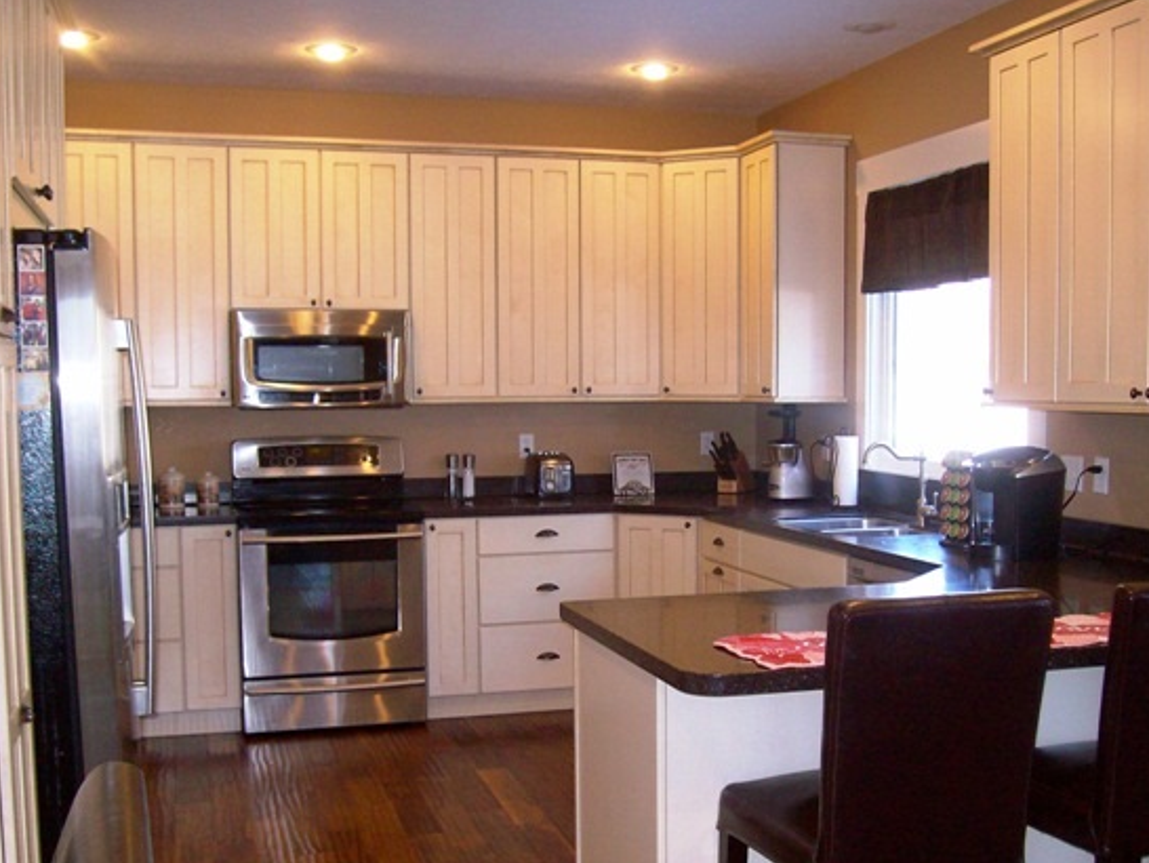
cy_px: 495
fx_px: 1362
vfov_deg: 35.1
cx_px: 627
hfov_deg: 45.7
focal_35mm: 41
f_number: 2.8
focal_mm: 5.8
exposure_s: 1/40
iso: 204
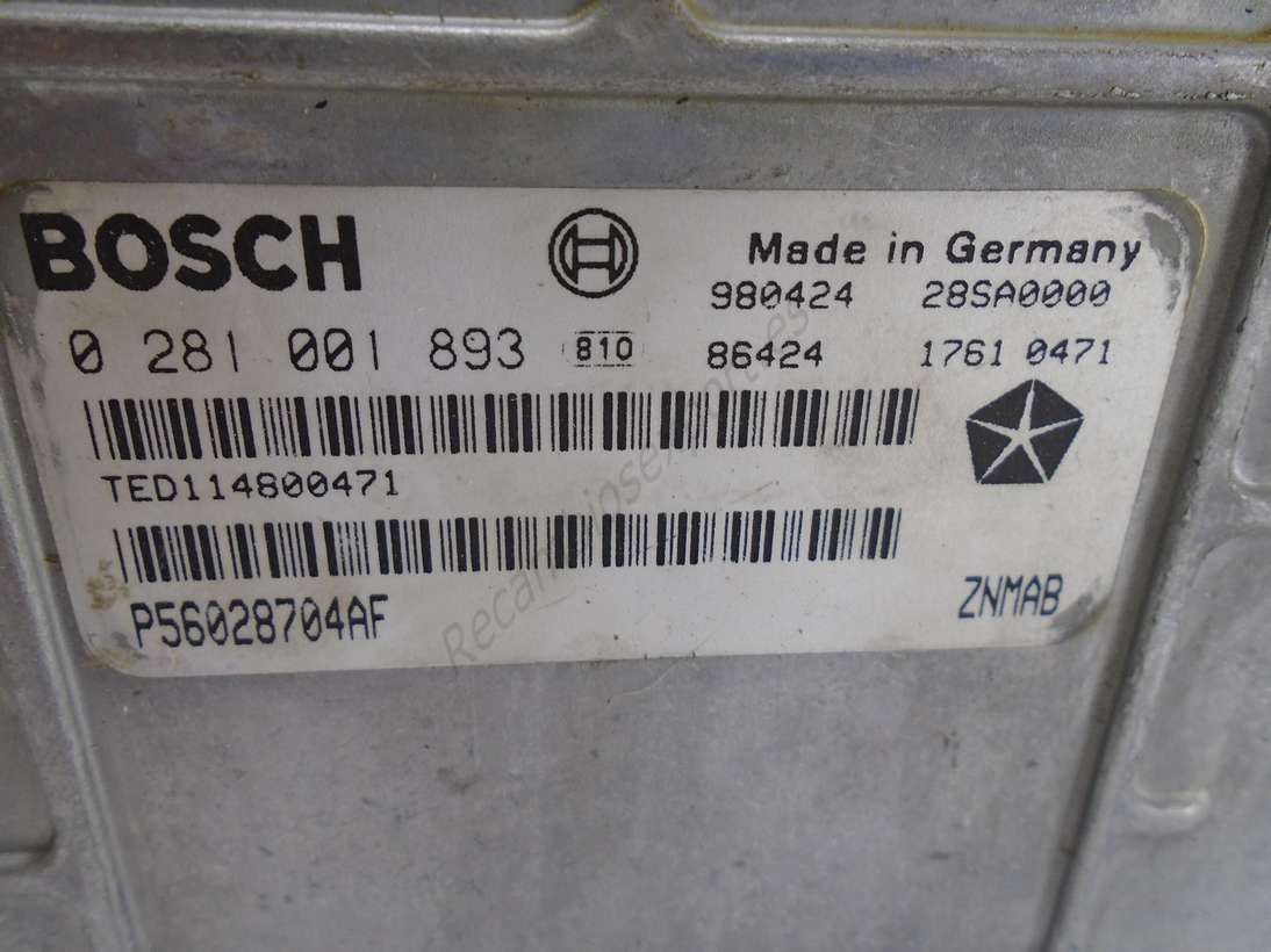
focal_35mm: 26
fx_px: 954
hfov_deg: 67.3
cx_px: 636
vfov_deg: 53.0
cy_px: 476
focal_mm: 4.6
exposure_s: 1/60
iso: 100
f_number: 3.2
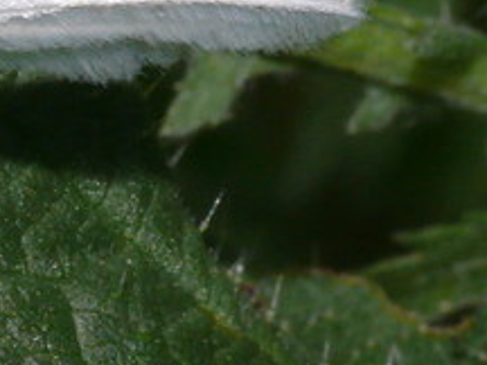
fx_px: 8329
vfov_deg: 2.5
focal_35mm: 592
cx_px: -175
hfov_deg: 3.3
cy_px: 110
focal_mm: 31.8
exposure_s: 1/160
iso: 200
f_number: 11
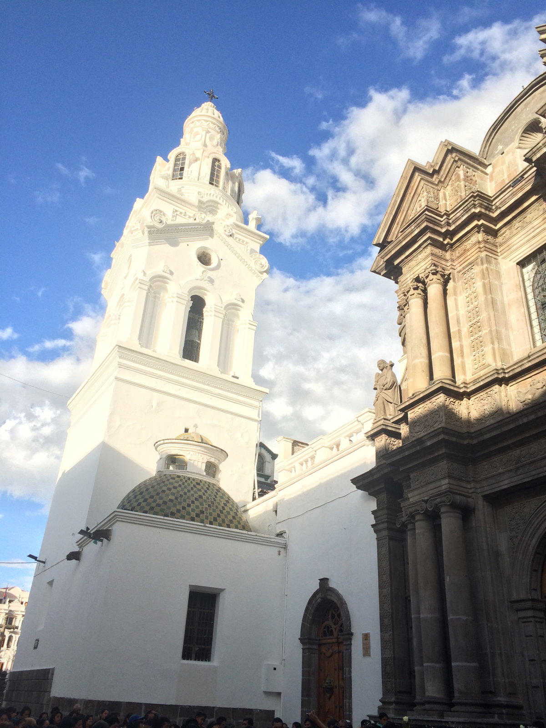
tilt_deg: +28.6
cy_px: 364
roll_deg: -2.5
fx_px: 610
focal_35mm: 29
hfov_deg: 48.2
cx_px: 273
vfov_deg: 61.7
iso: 32
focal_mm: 4.15
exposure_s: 1/1001
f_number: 2.2
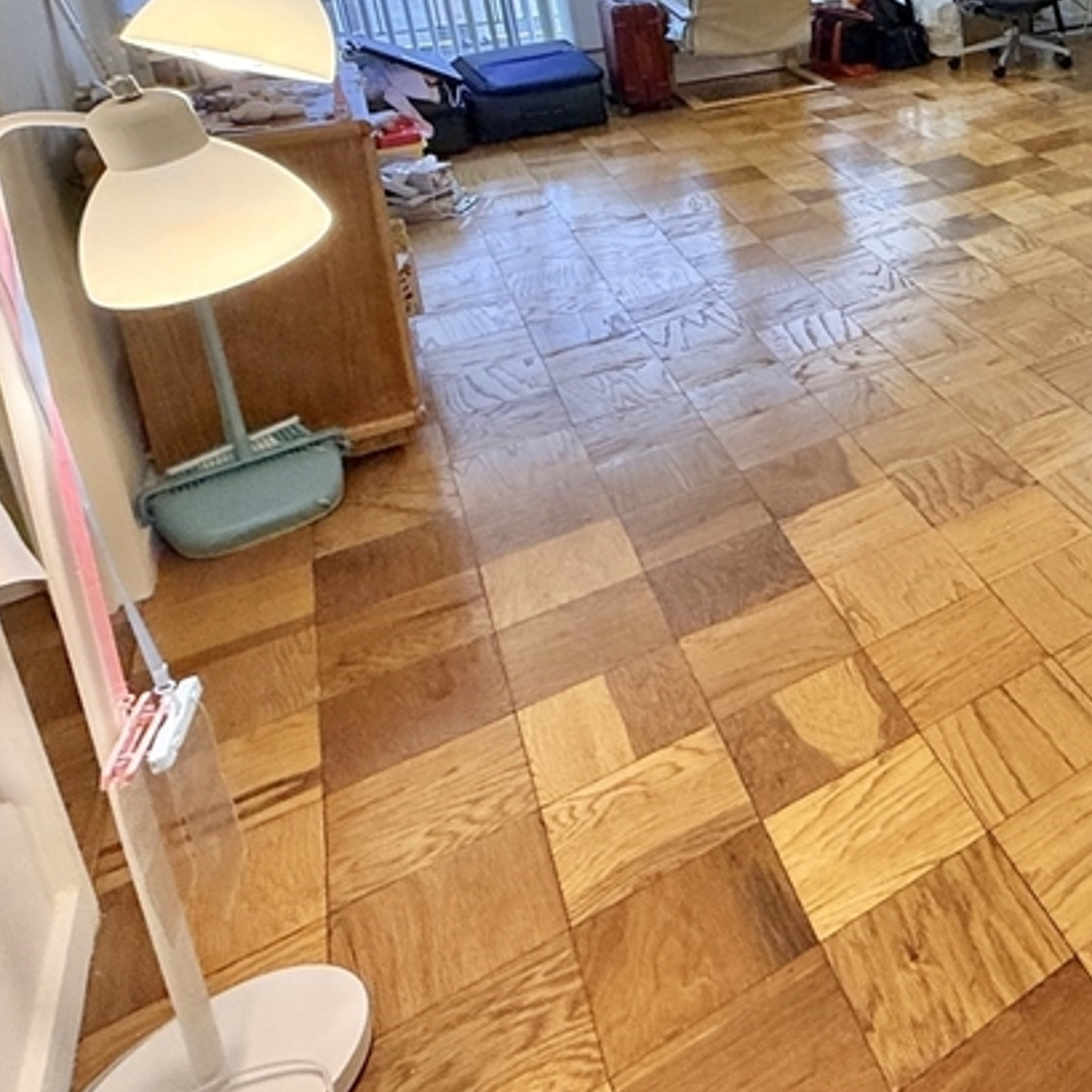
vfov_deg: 46.8
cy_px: 91
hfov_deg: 39.0
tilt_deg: -13.1
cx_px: 1298
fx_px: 1106
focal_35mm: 31
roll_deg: +0.4
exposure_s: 1/120
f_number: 2.2
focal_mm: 2.22
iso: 200
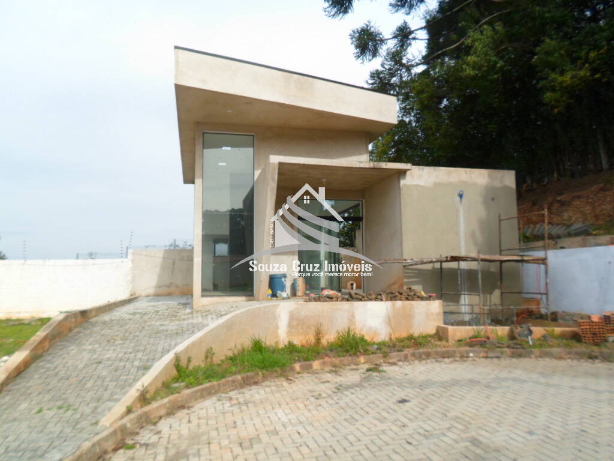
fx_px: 443
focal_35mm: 25
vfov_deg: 54.9
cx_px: 307
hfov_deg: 69.4
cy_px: 230
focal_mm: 4.5
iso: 80
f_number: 2.5
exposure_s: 1/1000
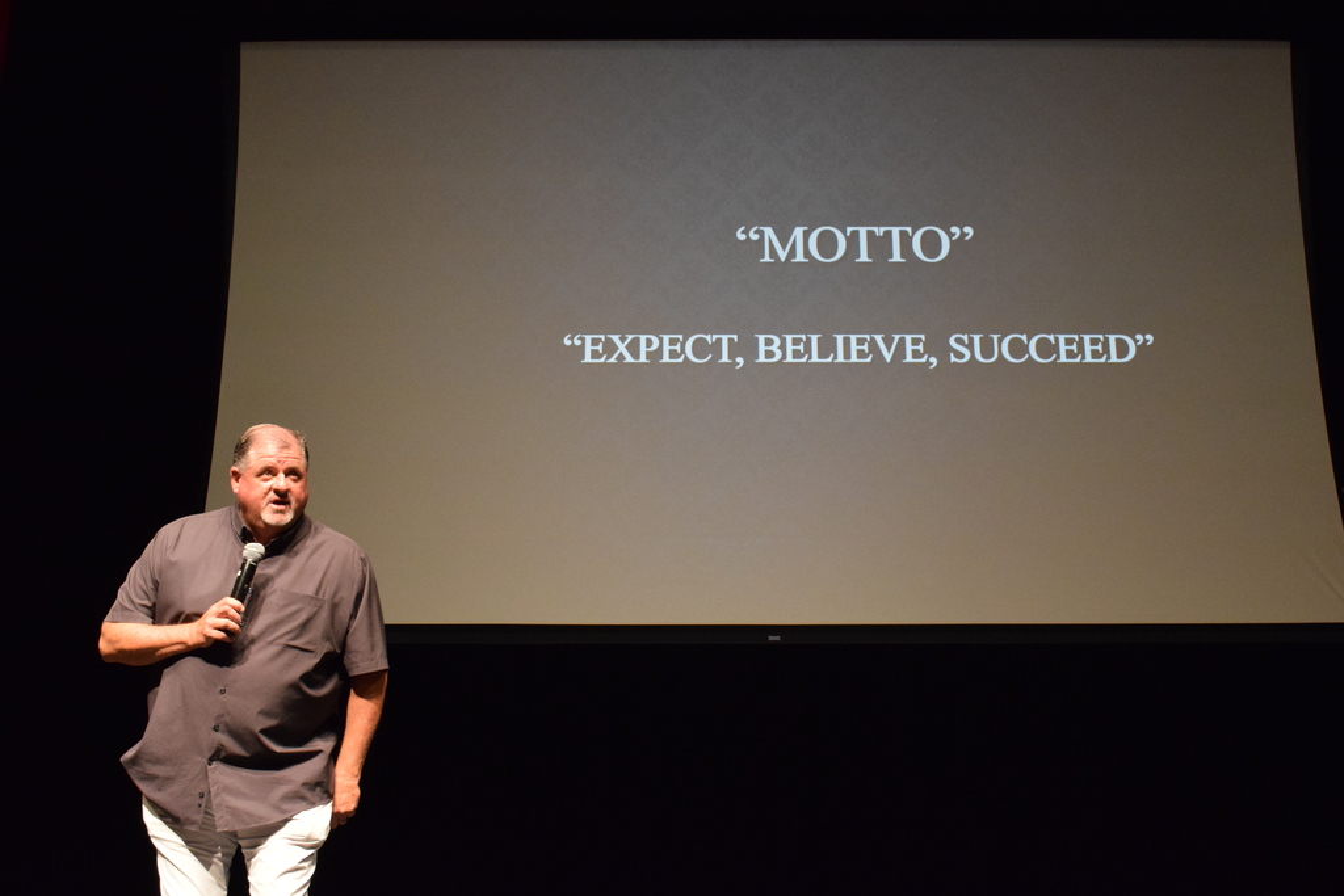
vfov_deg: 28.1
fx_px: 1792
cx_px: 672
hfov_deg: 41.1
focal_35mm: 48
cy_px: 448
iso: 3200
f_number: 10
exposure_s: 1/60
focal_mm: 32
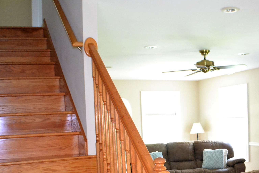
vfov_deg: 20.3
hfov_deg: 30.7
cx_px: 178
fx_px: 468
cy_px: 169
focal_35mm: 65
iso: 3200
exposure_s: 1/50
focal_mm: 22
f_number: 3.8
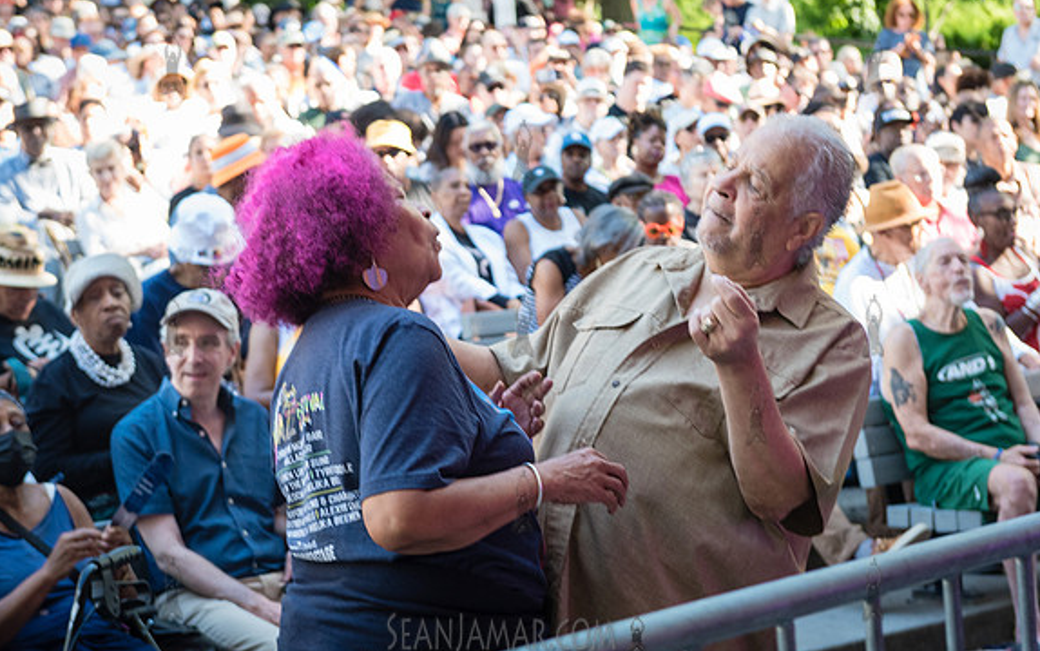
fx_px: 2353
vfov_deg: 15.7
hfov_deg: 24.9
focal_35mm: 83
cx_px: 441
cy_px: 343
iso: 1000
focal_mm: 62
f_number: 4
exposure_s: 1/200
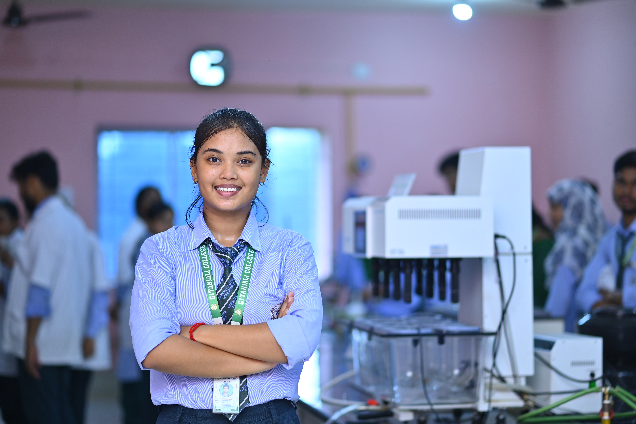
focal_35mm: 85
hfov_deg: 23.9
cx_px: 318
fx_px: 1502
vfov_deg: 16.1
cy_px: 212
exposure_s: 1/100
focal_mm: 85
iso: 200
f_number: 1.8
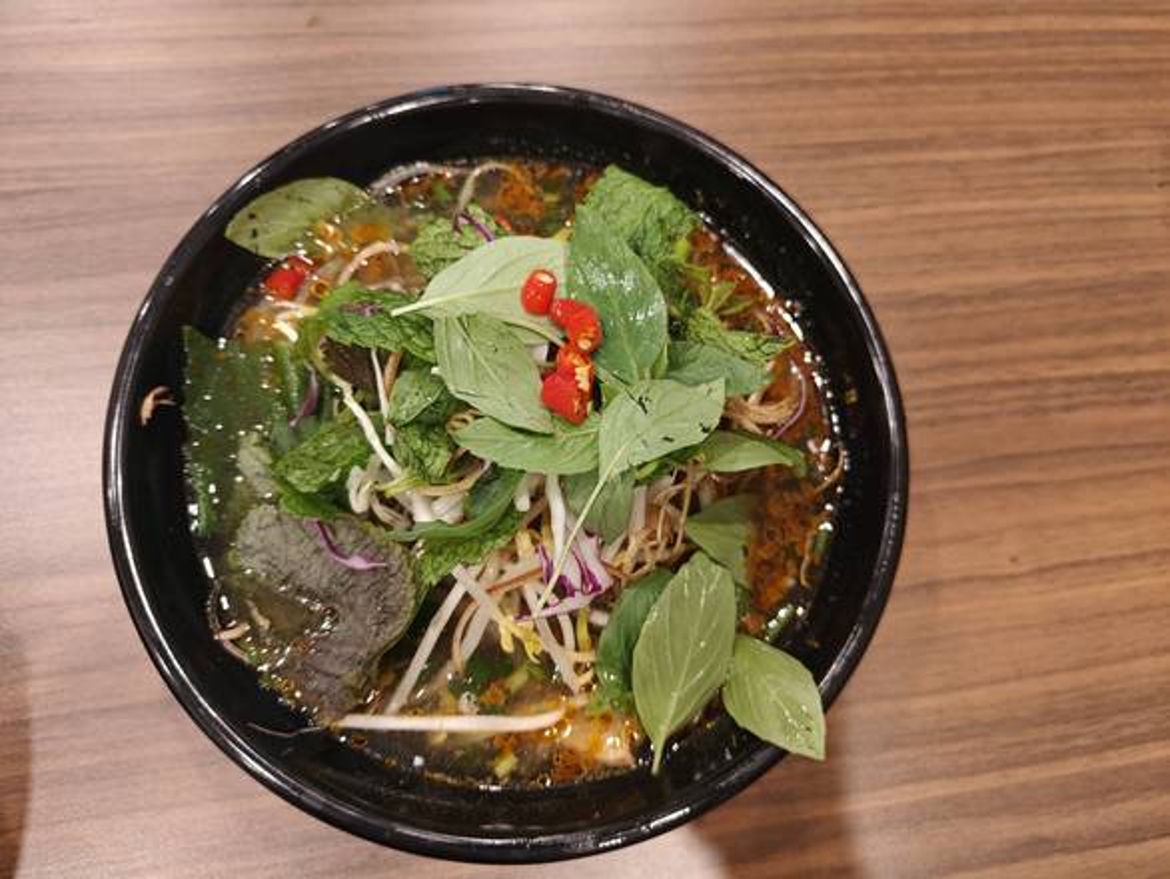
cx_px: 585
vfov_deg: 56.9
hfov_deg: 71.6
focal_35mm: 24
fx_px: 812
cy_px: 440
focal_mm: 5.59
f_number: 1.8
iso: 400
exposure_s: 1/50
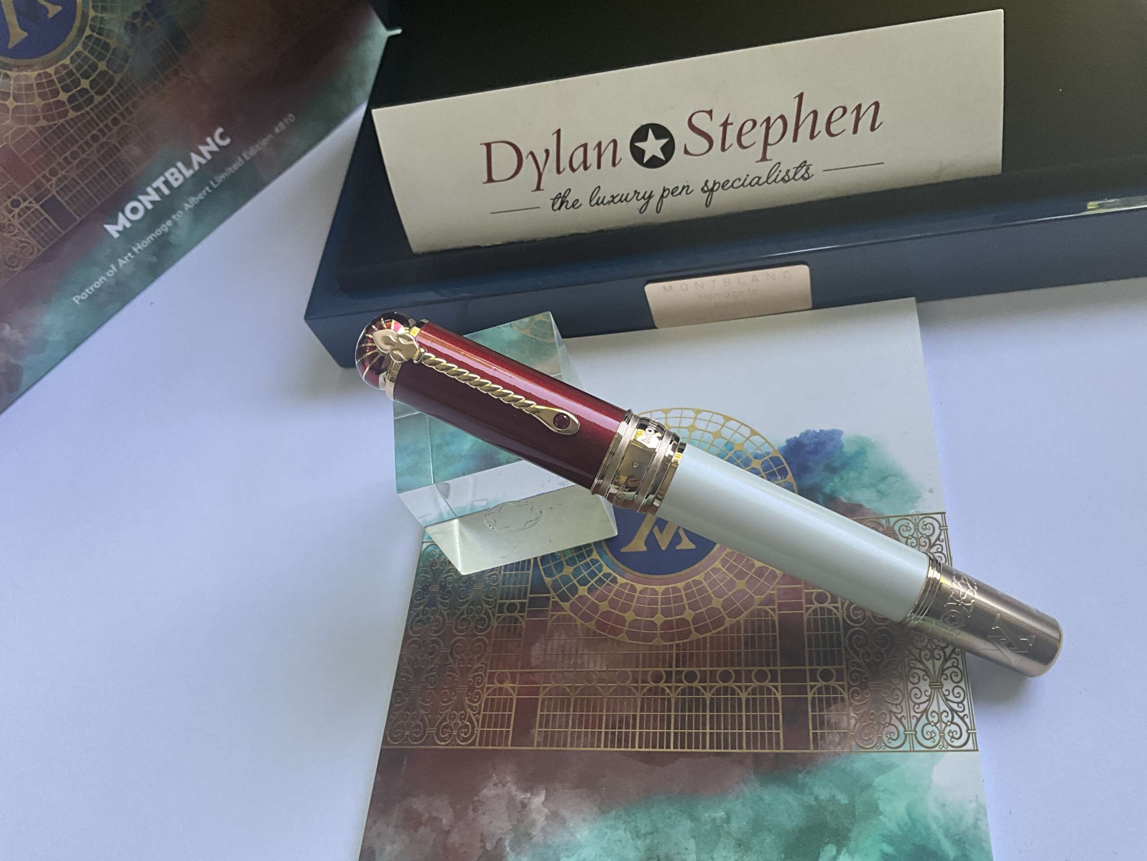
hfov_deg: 61.7
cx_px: 574
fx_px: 961
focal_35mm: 29
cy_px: 430
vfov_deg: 48.2
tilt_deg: -52.5
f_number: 1.8
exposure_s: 1/122
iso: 64
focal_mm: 3
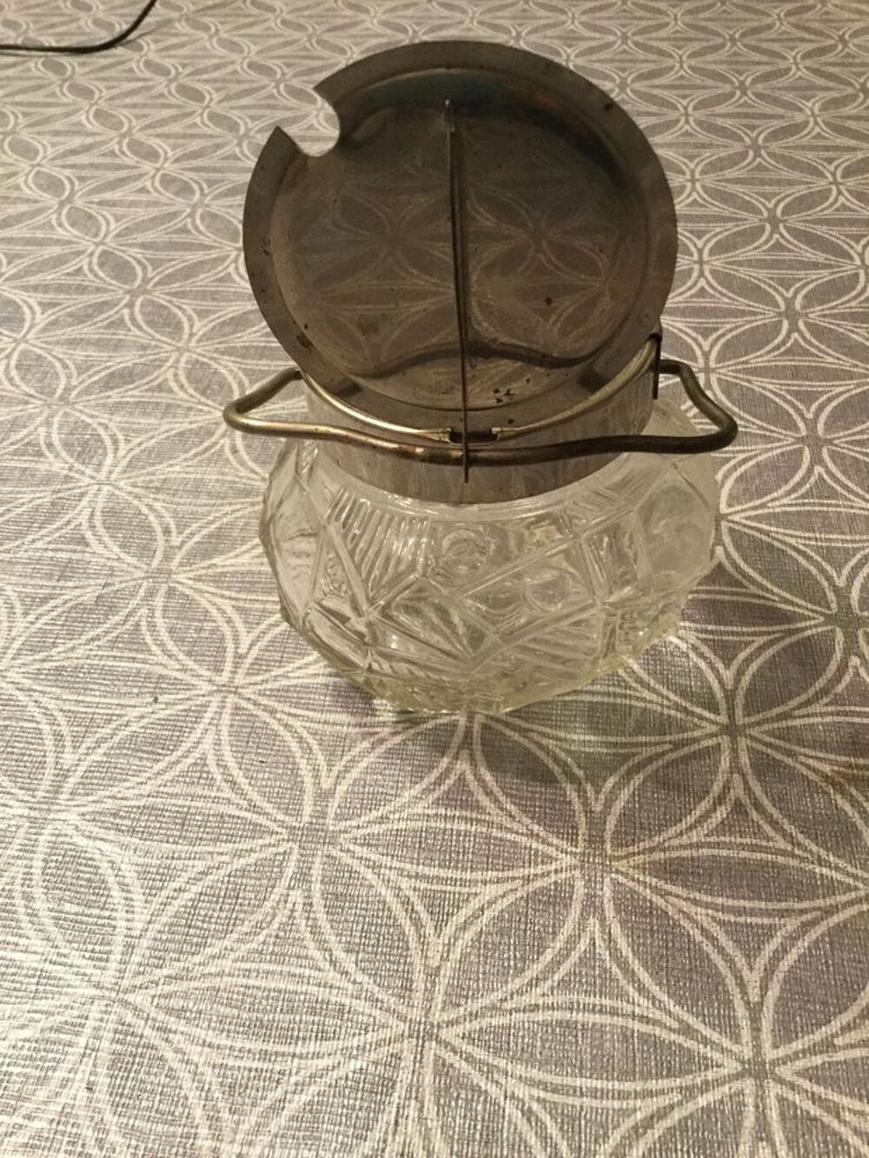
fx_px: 1037
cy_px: 579
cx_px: 434
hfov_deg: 45.4
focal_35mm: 31
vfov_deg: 58.3
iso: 200
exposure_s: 1/20
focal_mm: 3.3
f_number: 2.4
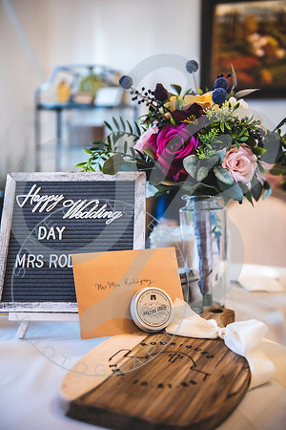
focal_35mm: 45
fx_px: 536
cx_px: 143
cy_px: 215
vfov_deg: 43.6
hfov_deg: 29.9
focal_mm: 45
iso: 1600
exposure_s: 1/125
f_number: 2.8
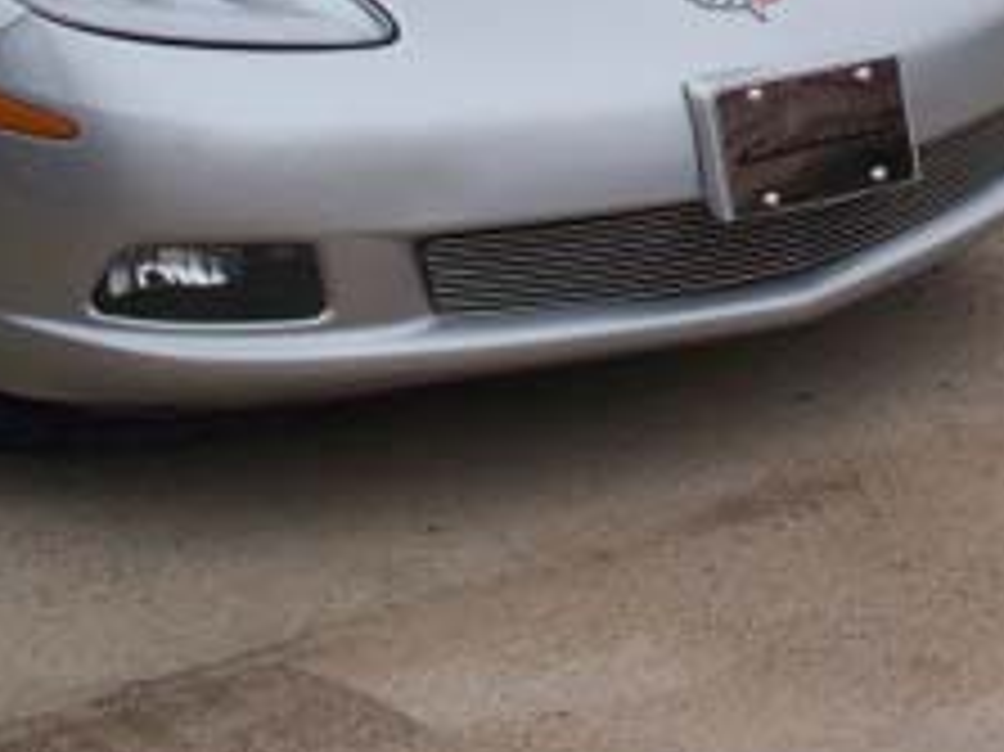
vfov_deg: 11.1
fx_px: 3739
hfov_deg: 14.8
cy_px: -351
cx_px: 1184
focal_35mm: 129
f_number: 5
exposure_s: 1/250
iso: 64
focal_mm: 7.5
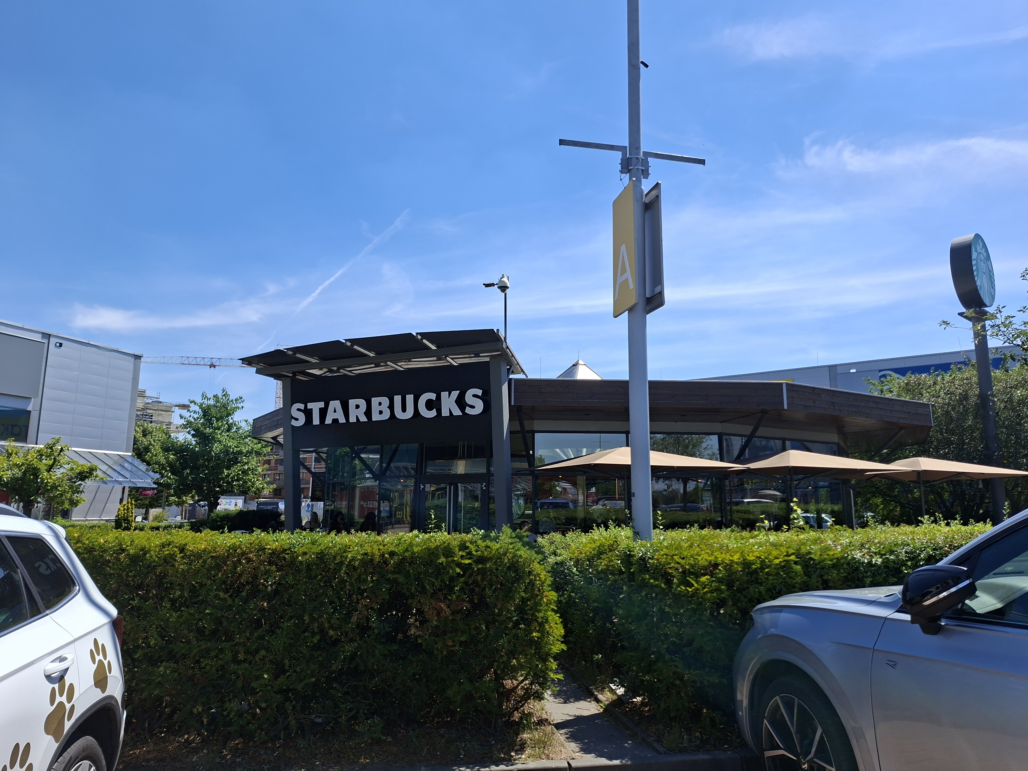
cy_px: 386
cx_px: 514
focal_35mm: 23
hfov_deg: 73.9
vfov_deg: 58.9
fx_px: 683
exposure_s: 1/1984
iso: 50
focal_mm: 5.54
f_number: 1.8
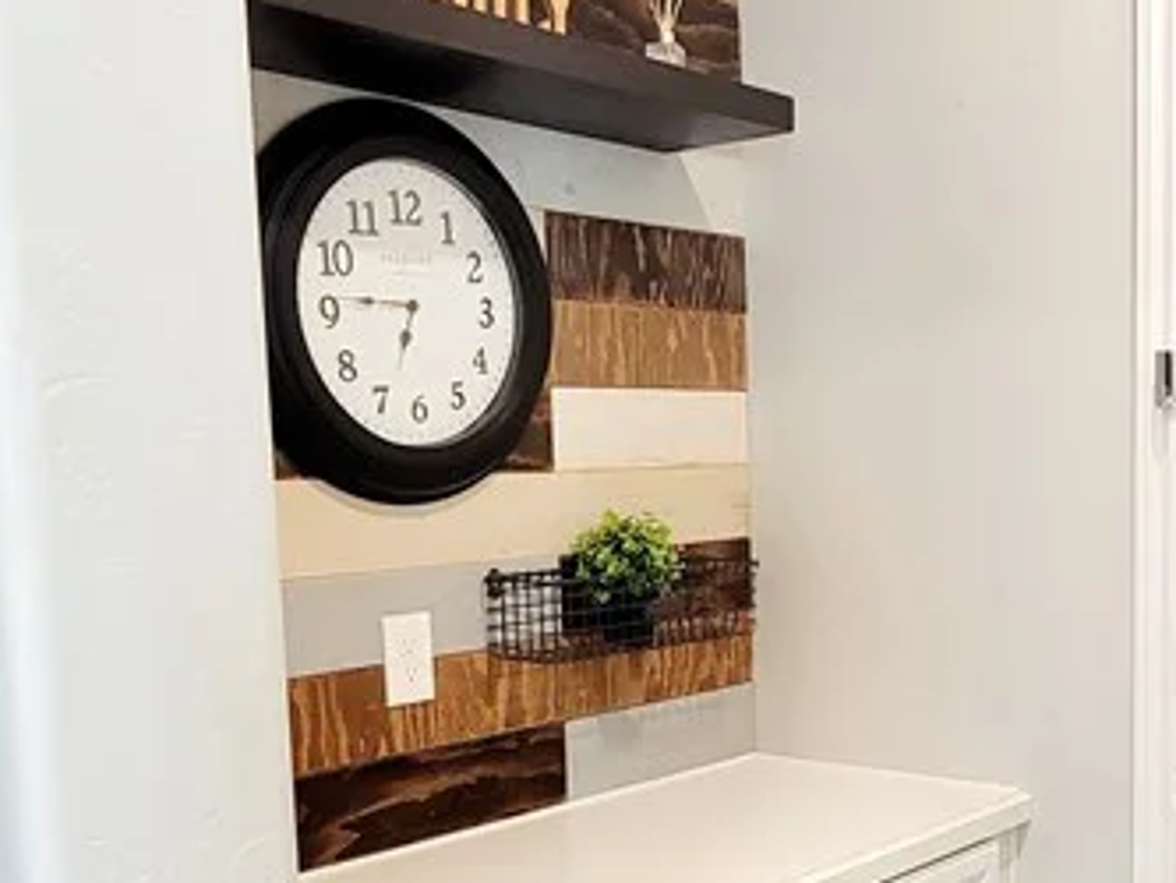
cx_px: 759
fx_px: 1359
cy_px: 611
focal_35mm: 40
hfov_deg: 46.2
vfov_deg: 35.5
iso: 320
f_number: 2.2
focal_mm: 2.2
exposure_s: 1/60.2
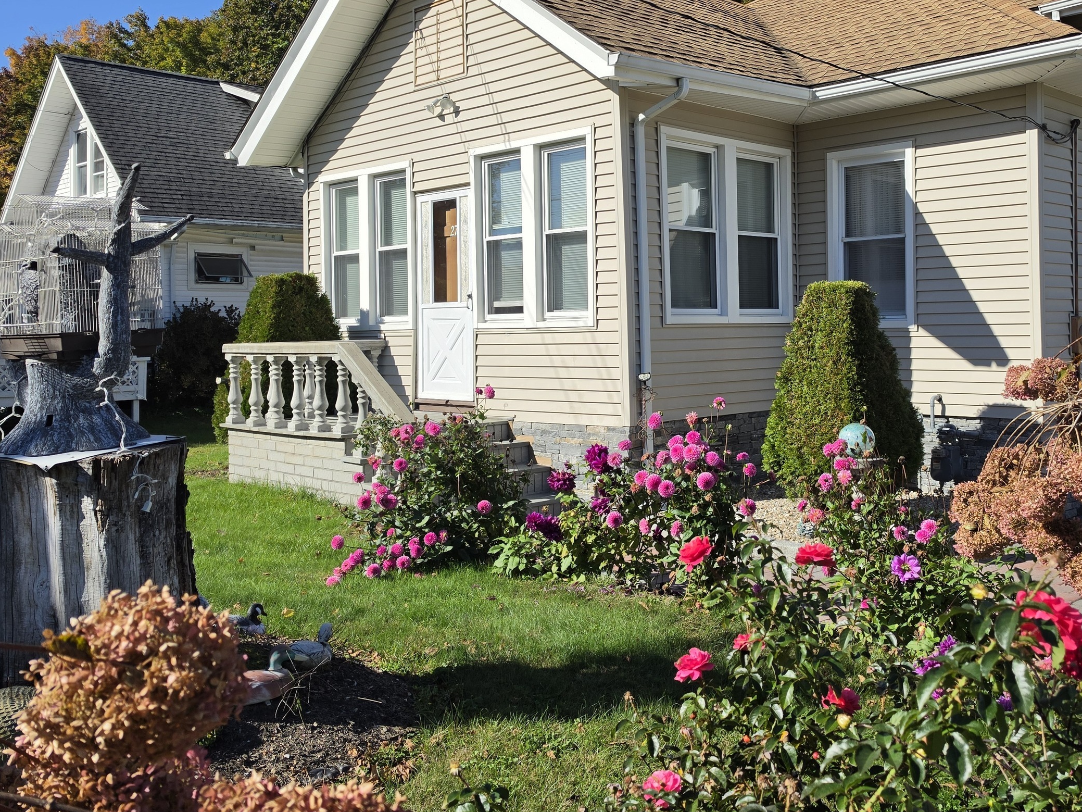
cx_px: 690
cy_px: 305
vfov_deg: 41.5
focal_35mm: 34
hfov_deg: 53.2
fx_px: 1063
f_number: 1.4
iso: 64
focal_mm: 6.5
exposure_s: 1/7939
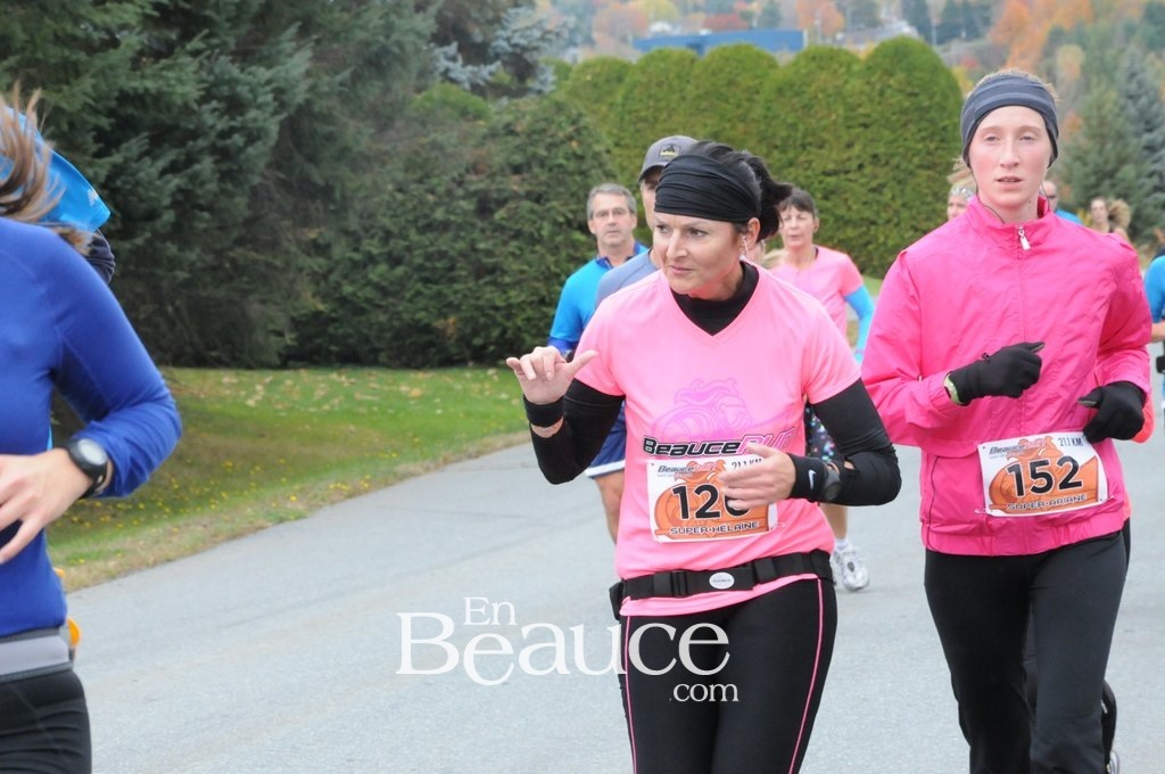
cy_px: 387
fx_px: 5090
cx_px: 582
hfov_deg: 13.1
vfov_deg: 8.7
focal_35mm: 158
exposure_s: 1/400
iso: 2500
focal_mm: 105
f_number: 13
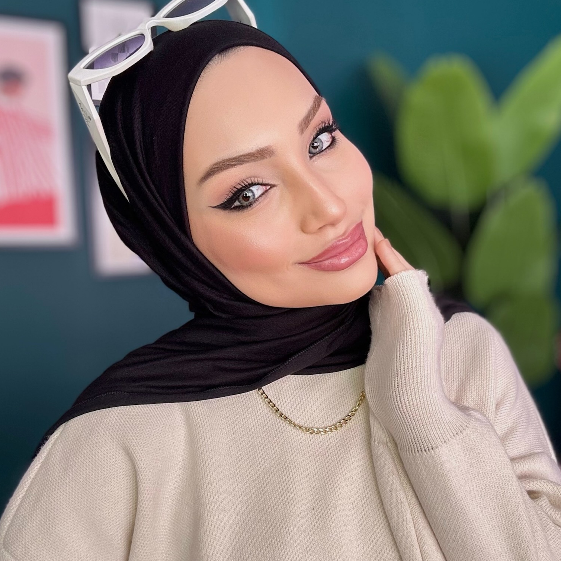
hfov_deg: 46.0
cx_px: 281
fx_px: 660
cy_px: 300
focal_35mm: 36
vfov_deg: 46.0
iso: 80
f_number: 1.9
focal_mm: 2.69
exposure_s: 1/117
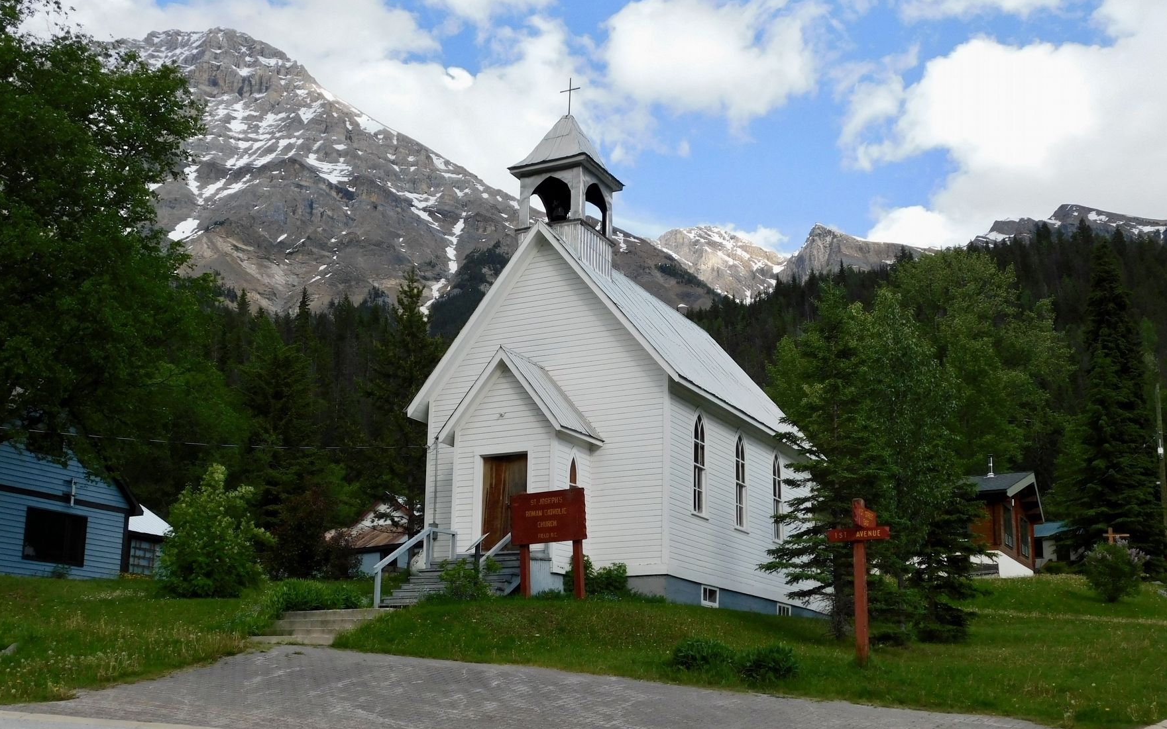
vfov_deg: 32.8
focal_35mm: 39
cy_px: 340
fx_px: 1240
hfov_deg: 50.4
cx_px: 594
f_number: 3.5
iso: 125
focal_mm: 6.3
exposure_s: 1/800
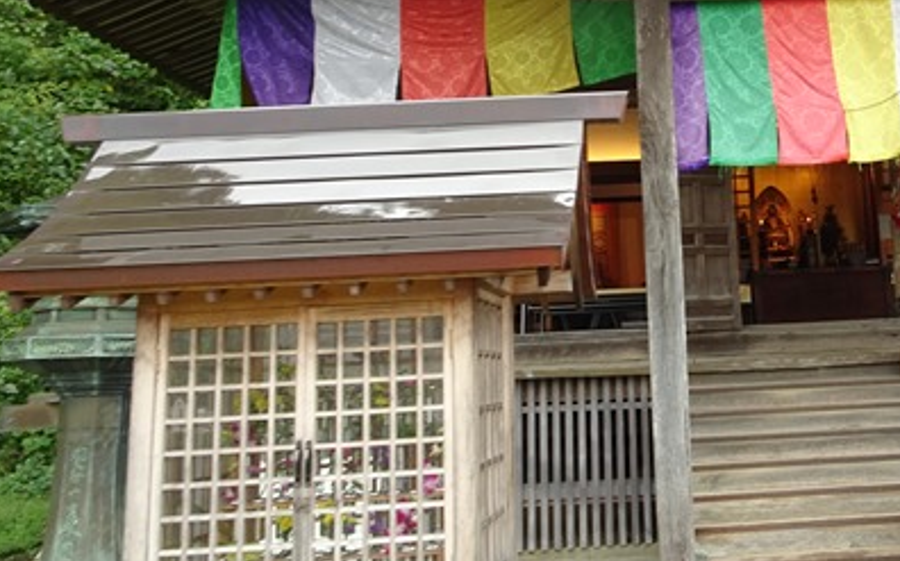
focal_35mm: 45
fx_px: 1103
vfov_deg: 27.9
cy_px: 110
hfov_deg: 42.5
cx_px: 714
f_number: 3.5
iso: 80
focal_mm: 4.1
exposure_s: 1/30
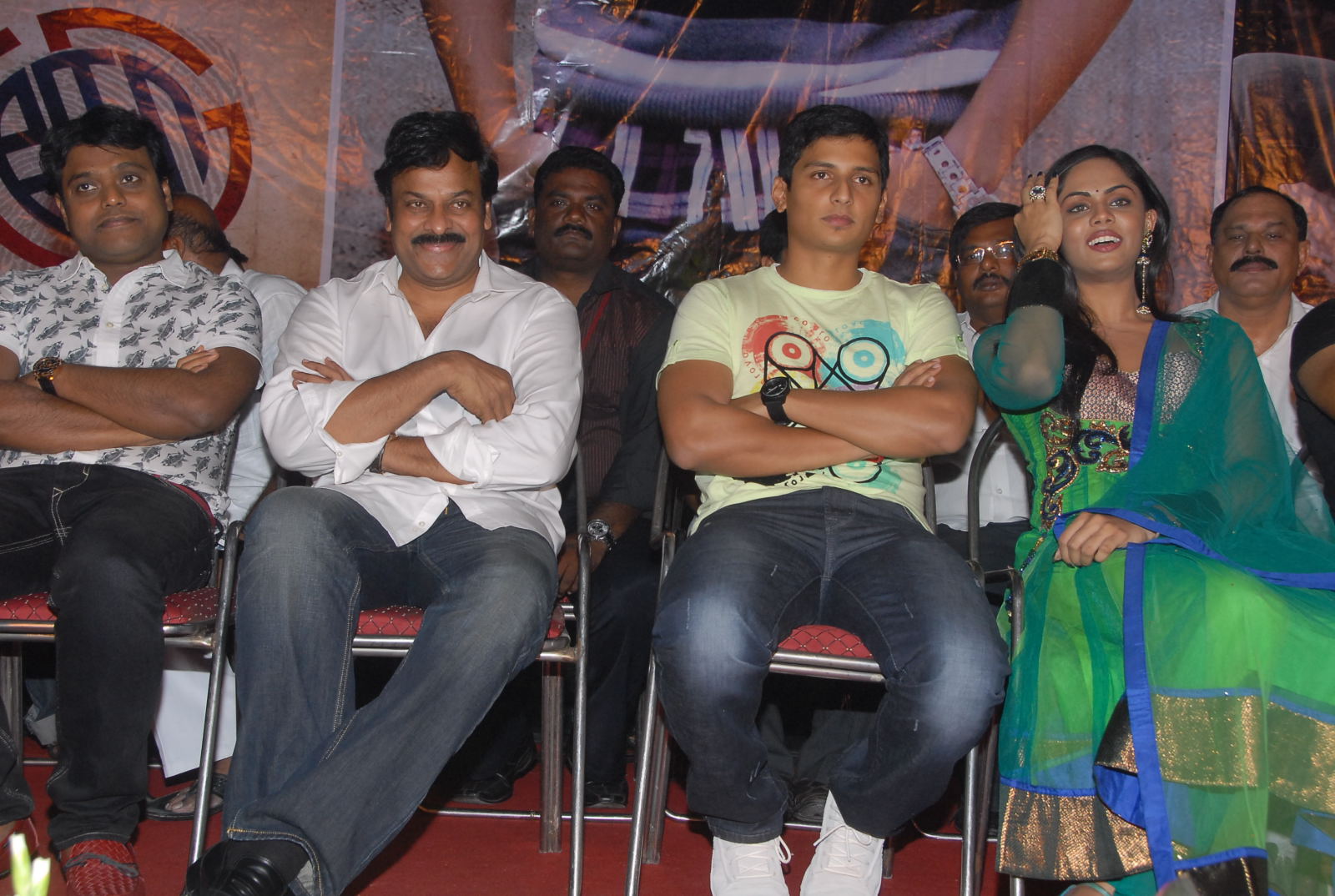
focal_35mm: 48
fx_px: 1784
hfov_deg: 41.0
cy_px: 448
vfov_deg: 28.2
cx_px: 668
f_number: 8
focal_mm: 32
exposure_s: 1/125
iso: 500
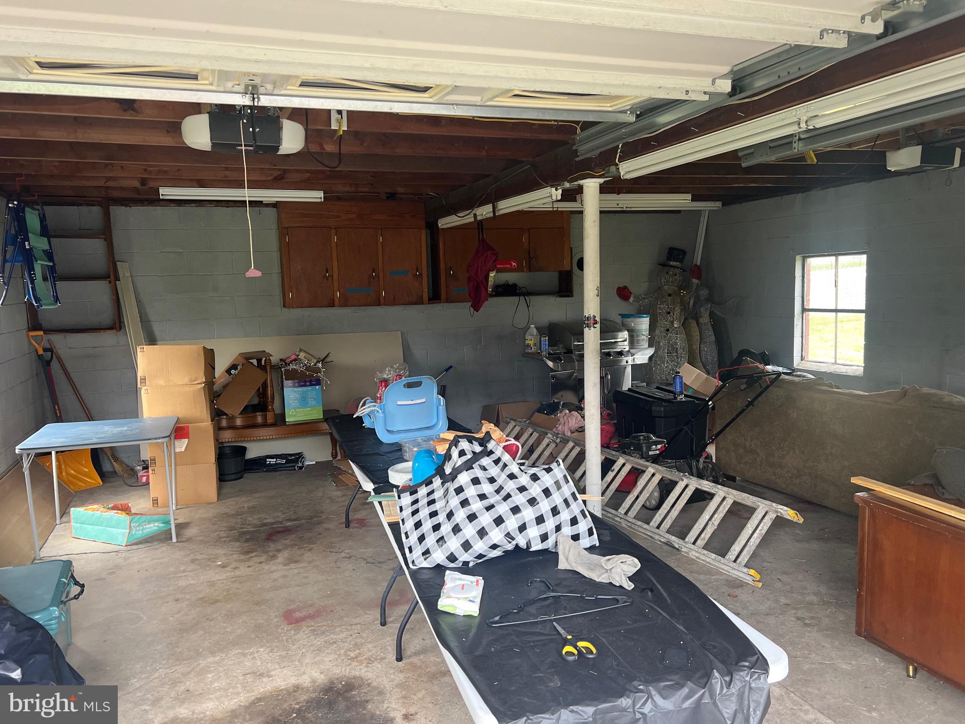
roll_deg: +2.1
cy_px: 362
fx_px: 725
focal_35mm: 26
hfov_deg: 67.3
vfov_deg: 53.1
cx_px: 482
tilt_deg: -6.6
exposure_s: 1/109
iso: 125
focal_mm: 5.7
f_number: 1.5
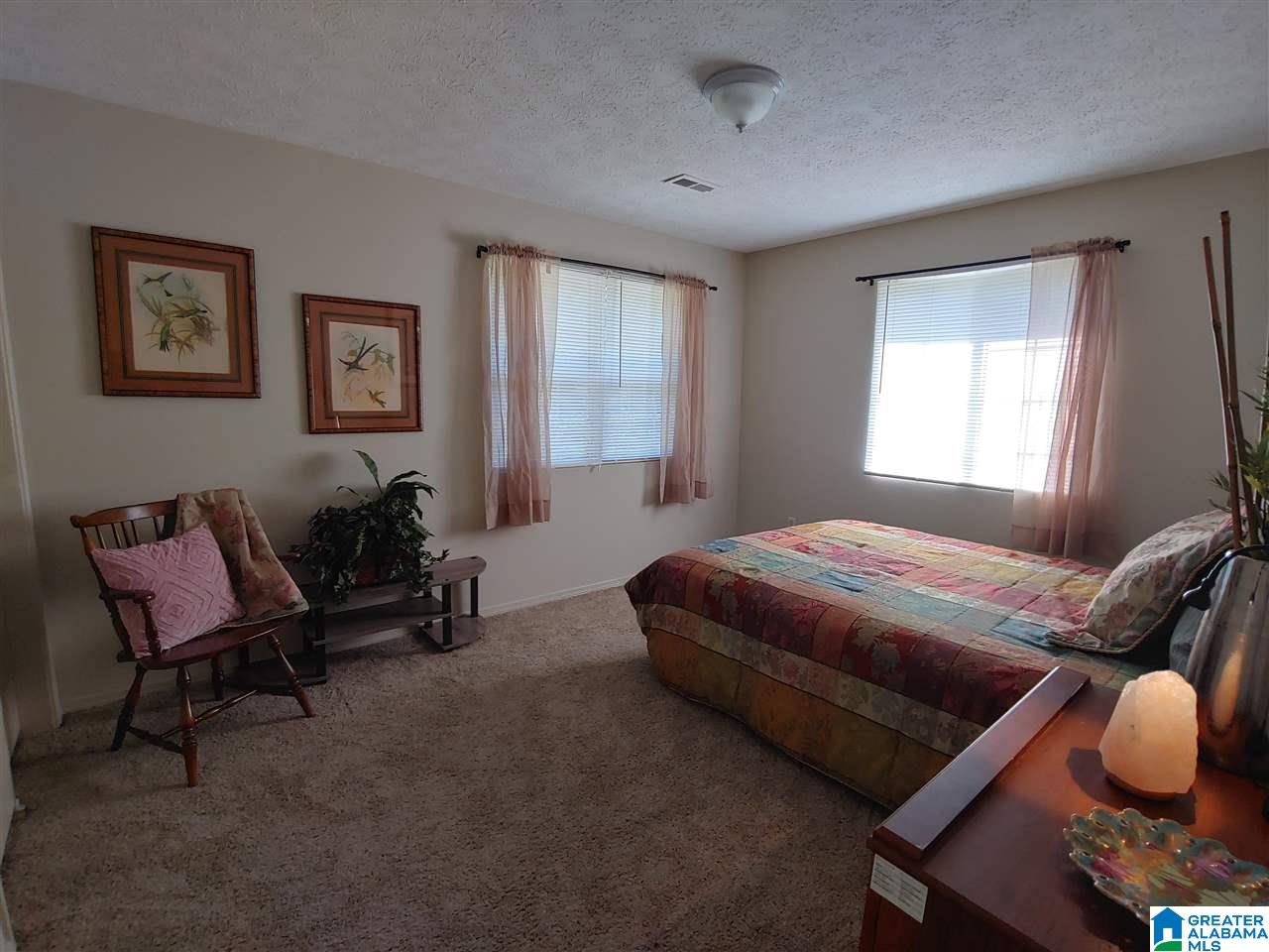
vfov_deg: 78.1
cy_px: 476
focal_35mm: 16
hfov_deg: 94.5
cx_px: 634
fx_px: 587
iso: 100
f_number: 1.9
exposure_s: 1/100
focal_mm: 2.18
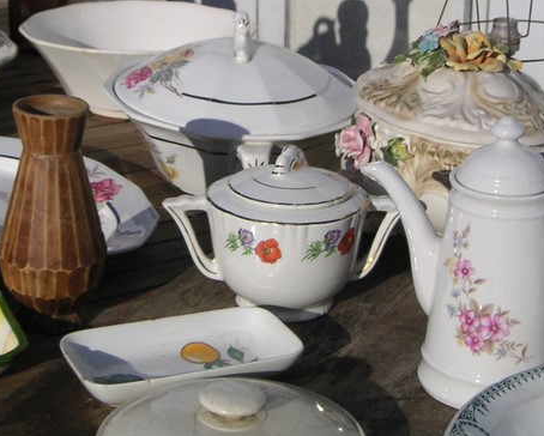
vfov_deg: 18.2
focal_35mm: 84
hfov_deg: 22.7
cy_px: 122
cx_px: 234
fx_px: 1354
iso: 50
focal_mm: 7.1
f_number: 6.7
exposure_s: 1/350
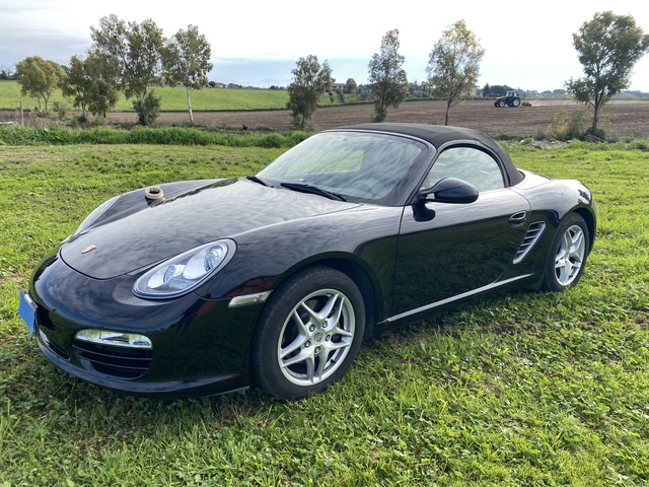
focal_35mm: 26
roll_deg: -1.5
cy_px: 244
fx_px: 487
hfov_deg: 67.3
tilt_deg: -17.3
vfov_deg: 53.1
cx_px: 324
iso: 32
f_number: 1.8
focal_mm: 4.25
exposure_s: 1/1395
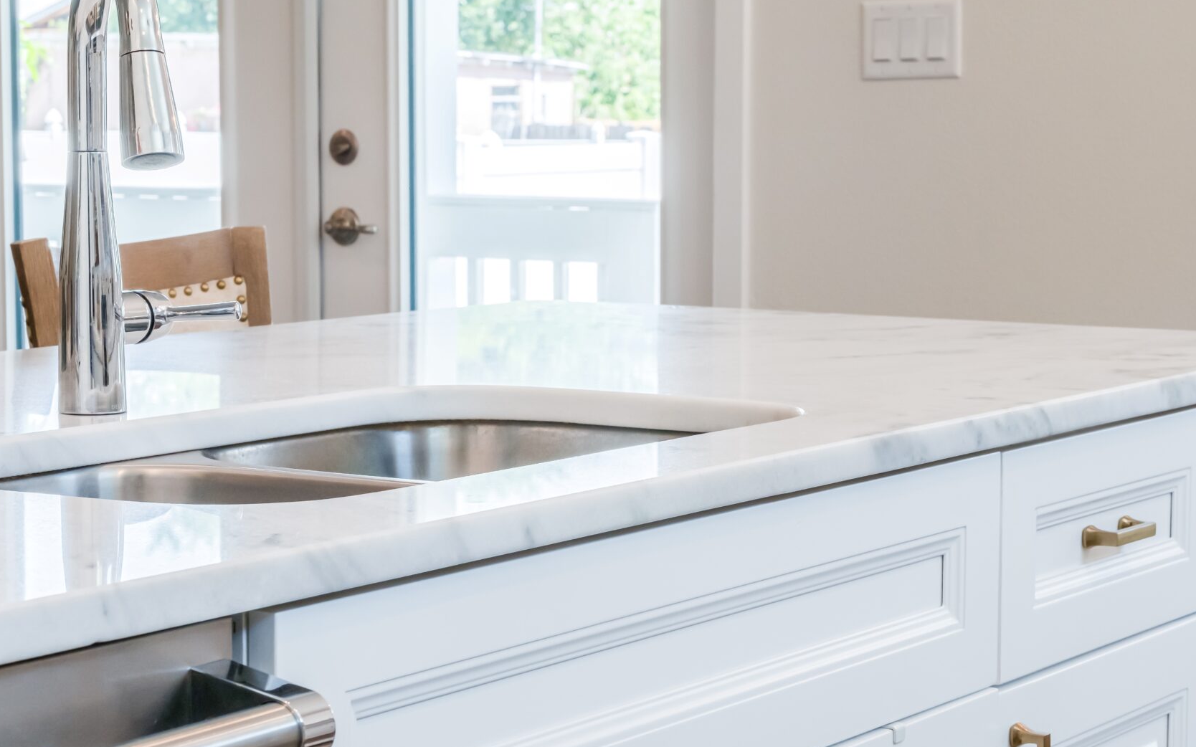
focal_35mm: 88
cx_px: 612
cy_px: 351
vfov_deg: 14.8
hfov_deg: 23.6
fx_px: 2868
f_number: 11
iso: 250
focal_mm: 50
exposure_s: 1/40
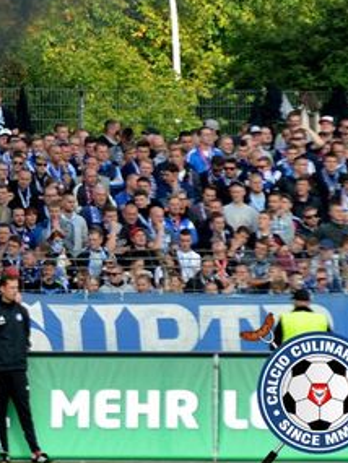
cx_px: -36
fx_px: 7728
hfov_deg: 2.6
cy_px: 179
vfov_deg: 3.4
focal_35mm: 577
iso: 400
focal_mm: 200
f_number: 5
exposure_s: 1/1250
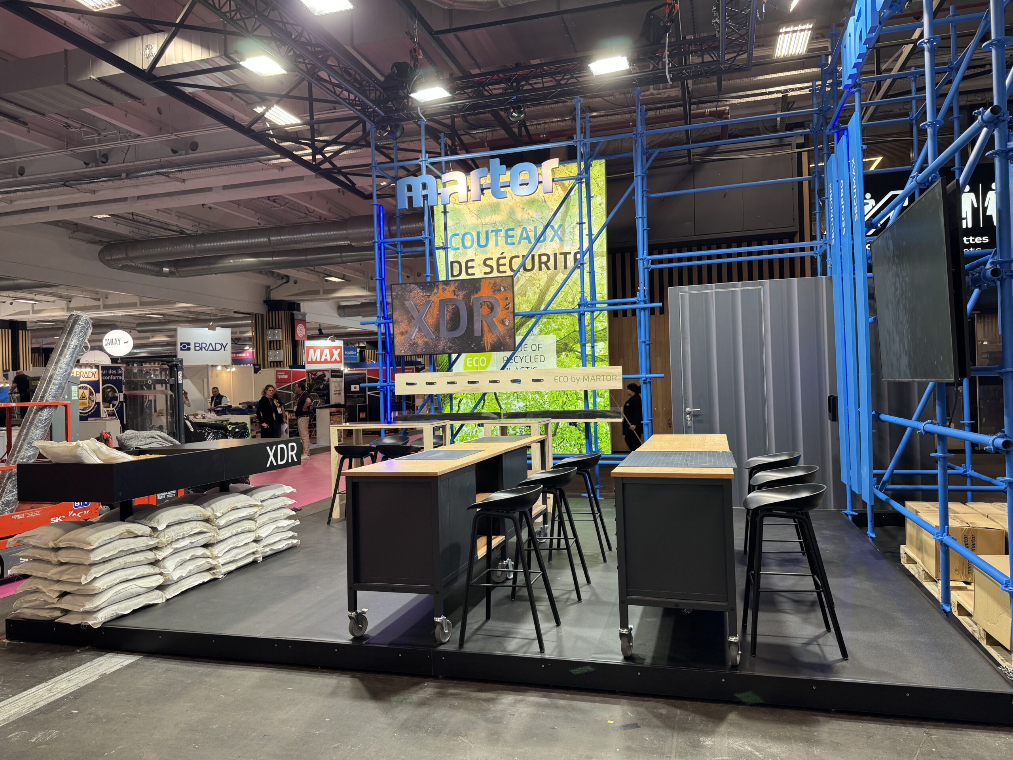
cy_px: 380
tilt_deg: +0.6
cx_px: 506
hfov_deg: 71.6
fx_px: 702
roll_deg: +2.0
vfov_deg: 56.8
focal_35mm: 24
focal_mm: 6.76
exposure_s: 1/100
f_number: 1.78
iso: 125
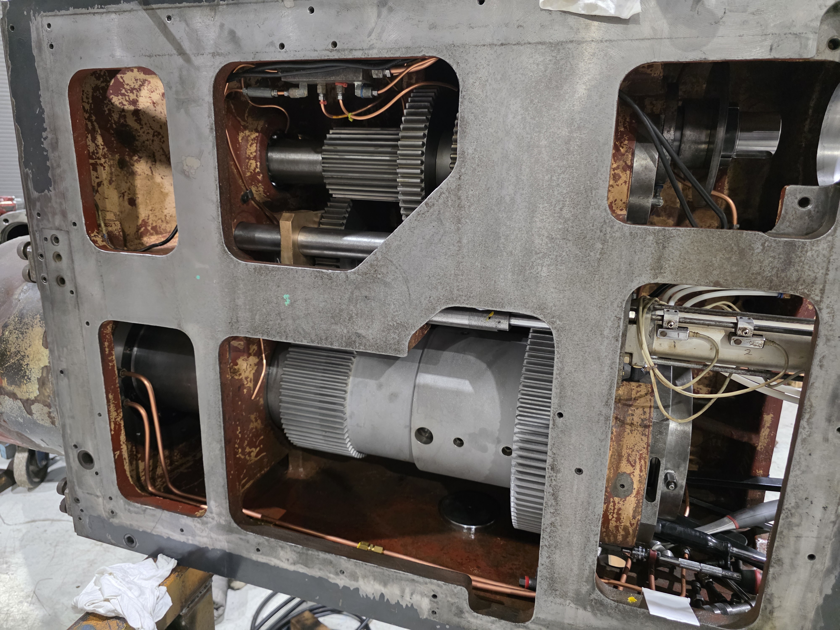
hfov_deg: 73.9
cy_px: 315
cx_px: 420
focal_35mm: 23
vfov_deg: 58.9
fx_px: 558
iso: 1000
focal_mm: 6.3
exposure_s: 1/120
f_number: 1.7
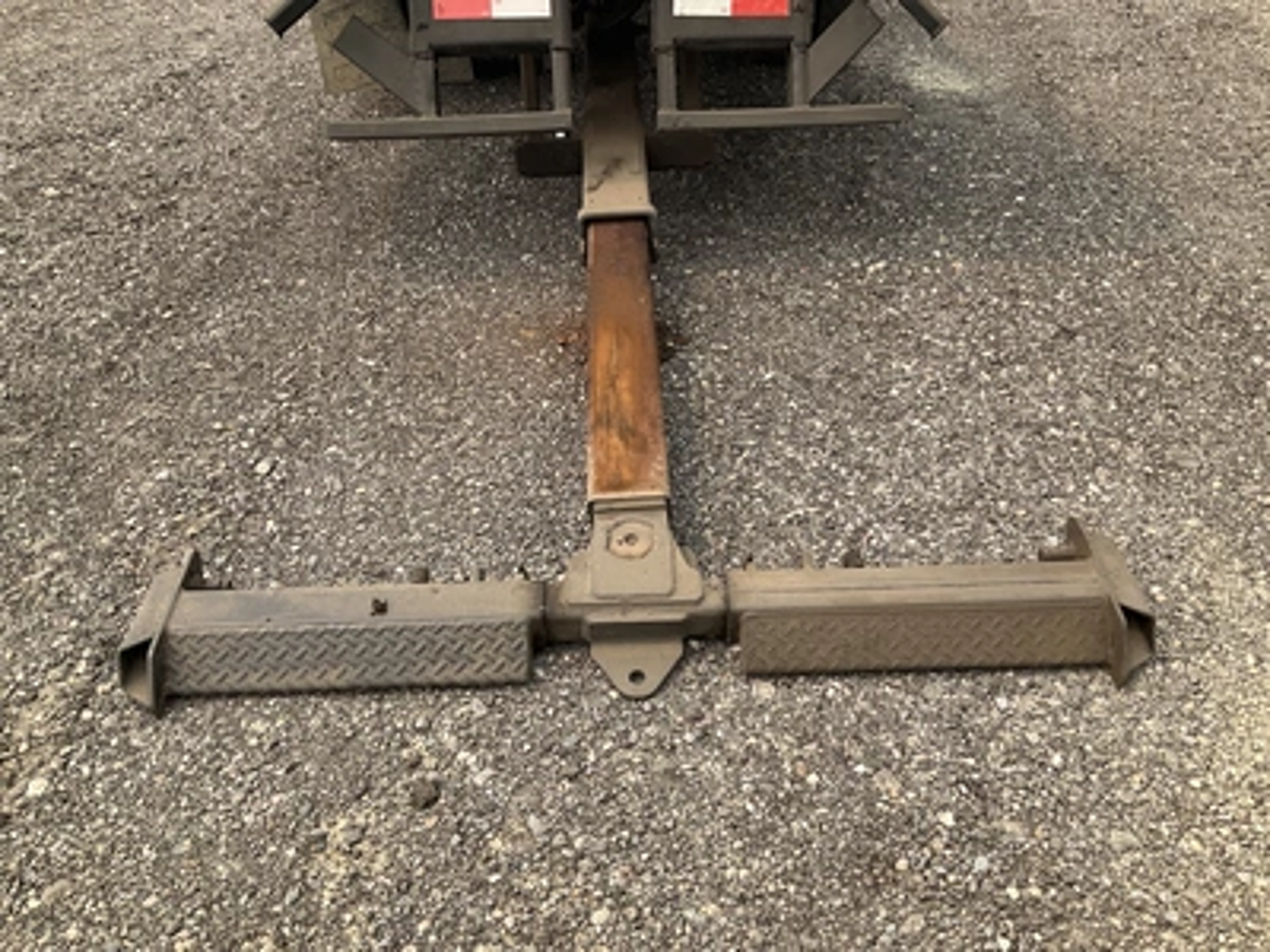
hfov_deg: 61.7
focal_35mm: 29
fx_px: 1064
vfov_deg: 48.2
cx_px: 635
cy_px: 476
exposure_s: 1/770
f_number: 1.8
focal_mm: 3
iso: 25
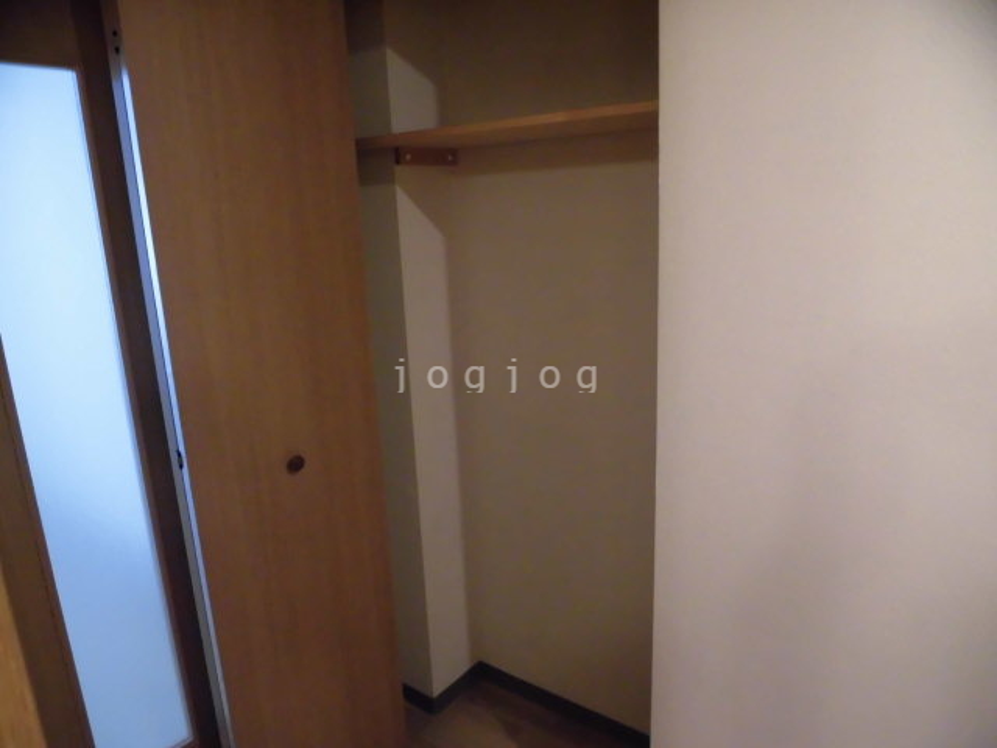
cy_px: 374
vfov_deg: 56.8
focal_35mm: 24
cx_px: 498
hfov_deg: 71.6
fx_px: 691
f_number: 3.1
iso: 640
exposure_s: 1/25
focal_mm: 4.3
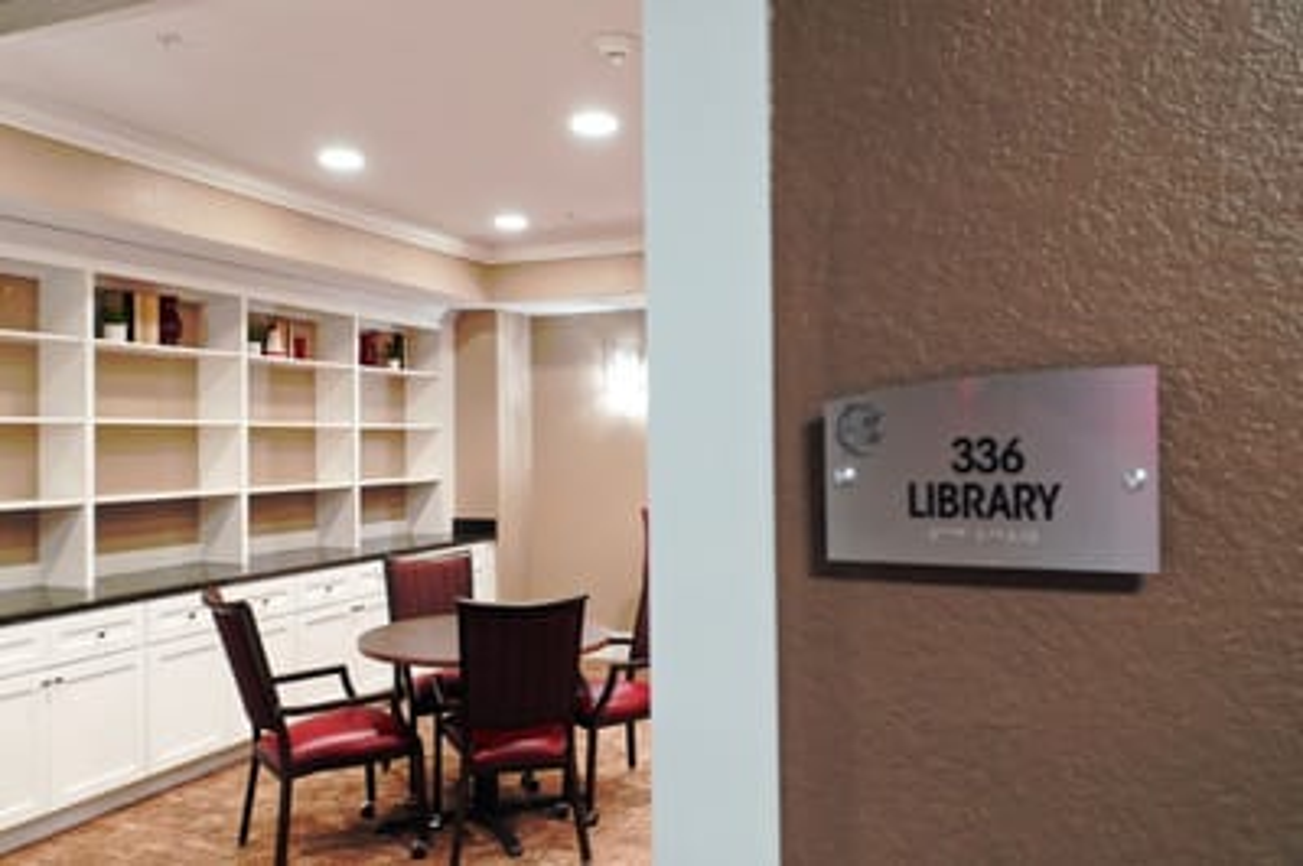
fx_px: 1013
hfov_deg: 65.5
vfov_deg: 46.3
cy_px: 433
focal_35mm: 28
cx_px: 652
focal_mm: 10.26
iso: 200
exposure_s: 1/25
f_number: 2.8
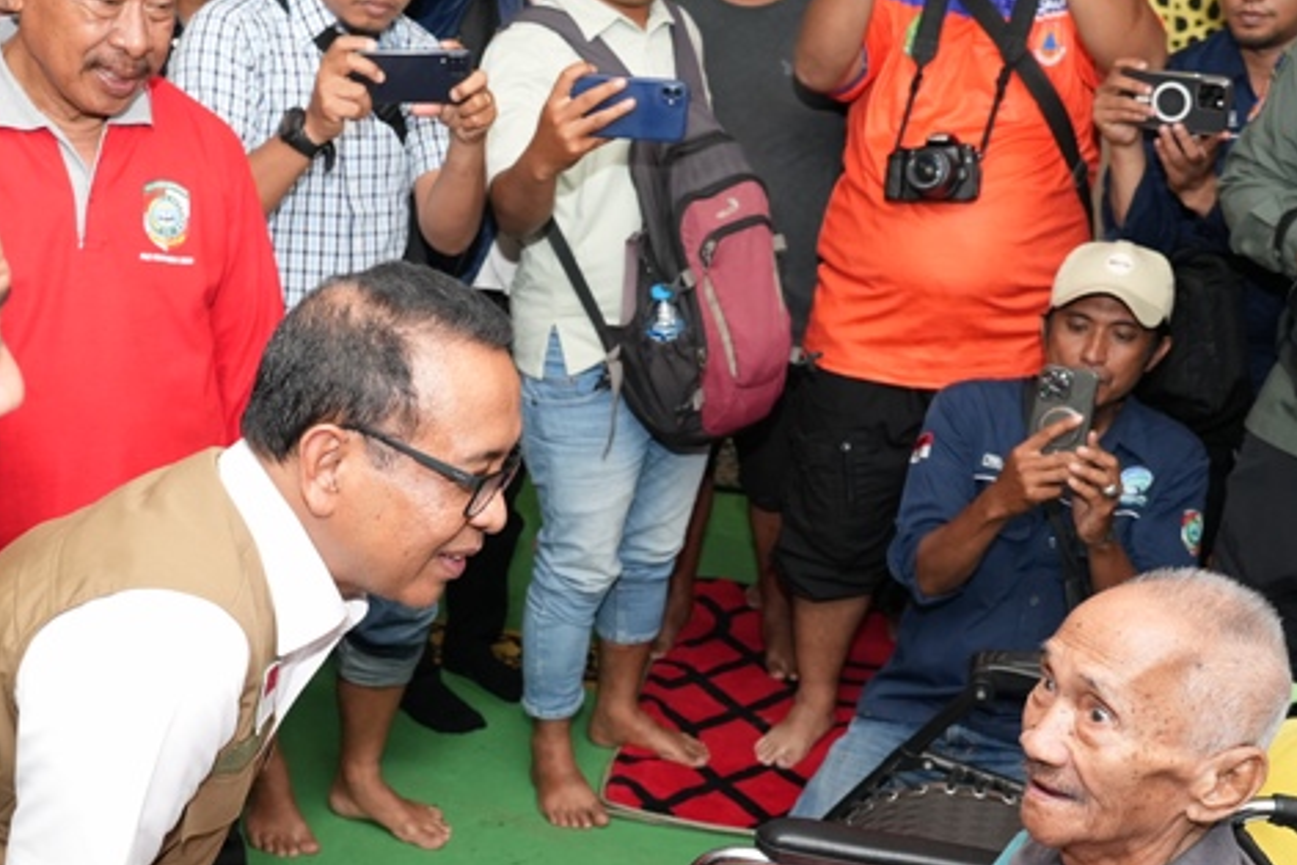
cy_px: 657
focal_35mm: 51
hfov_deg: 38.7
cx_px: 504
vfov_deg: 26.1
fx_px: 1837
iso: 2500
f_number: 6.3
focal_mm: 30
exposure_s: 1/200
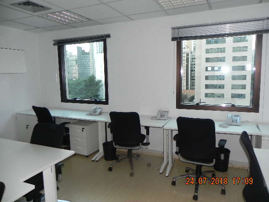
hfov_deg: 67.3
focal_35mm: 26
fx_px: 202
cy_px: 101
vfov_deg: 53.1
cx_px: 134
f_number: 2.8
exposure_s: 1/30
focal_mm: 4.6
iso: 200
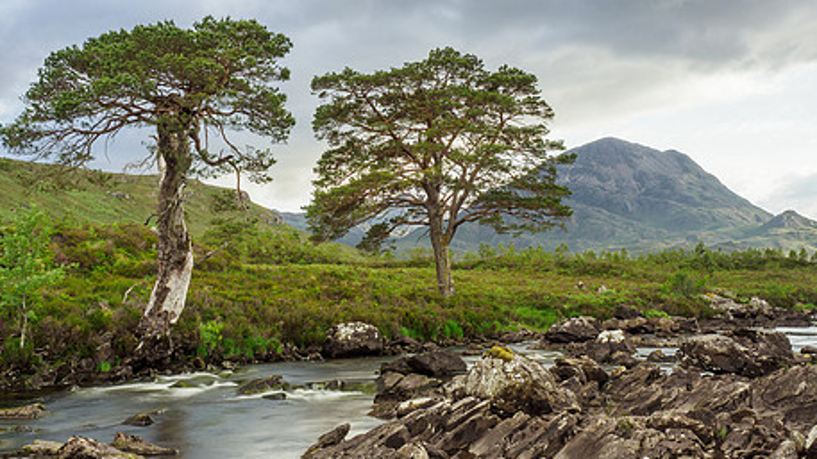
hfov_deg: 43.7
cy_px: 211
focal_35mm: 47
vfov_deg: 25.4
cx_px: 431
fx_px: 1018
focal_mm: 17
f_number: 7.1
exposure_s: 2.5
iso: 200
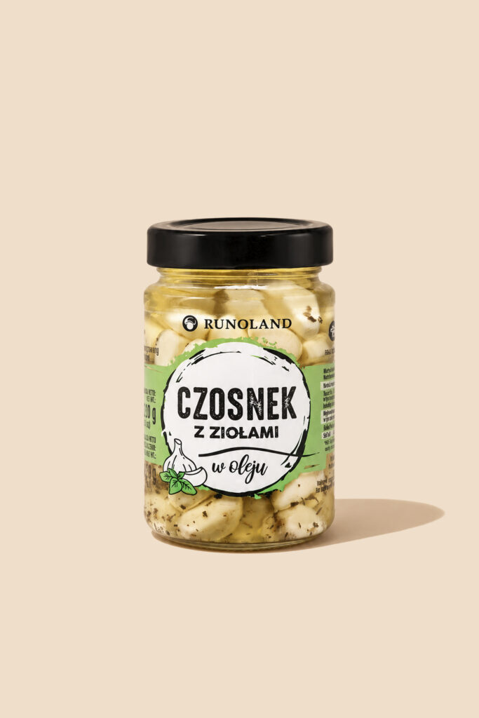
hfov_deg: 22.6
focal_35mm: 60
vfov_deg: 33.4
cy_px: 359
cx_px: 240
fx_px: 1197
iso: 200
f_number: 10
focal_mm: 60
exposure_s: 1/200
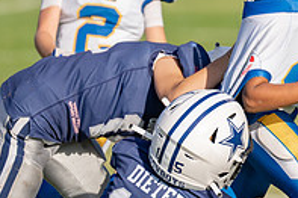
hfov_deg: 2.7
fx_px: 6294
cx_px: 315
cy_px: 68
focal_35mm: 761
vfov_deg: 1.8
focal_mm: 200
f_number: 2.8
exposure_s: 1/2000
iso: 100
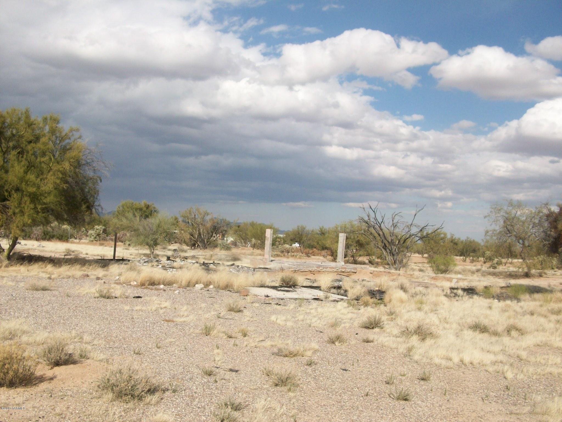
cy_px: 211
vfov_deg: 41.8
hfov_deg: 54.0
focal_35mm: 34
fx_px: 552
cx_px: 281
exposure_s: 1/510
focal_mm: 5.7
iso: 64
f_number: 5.5
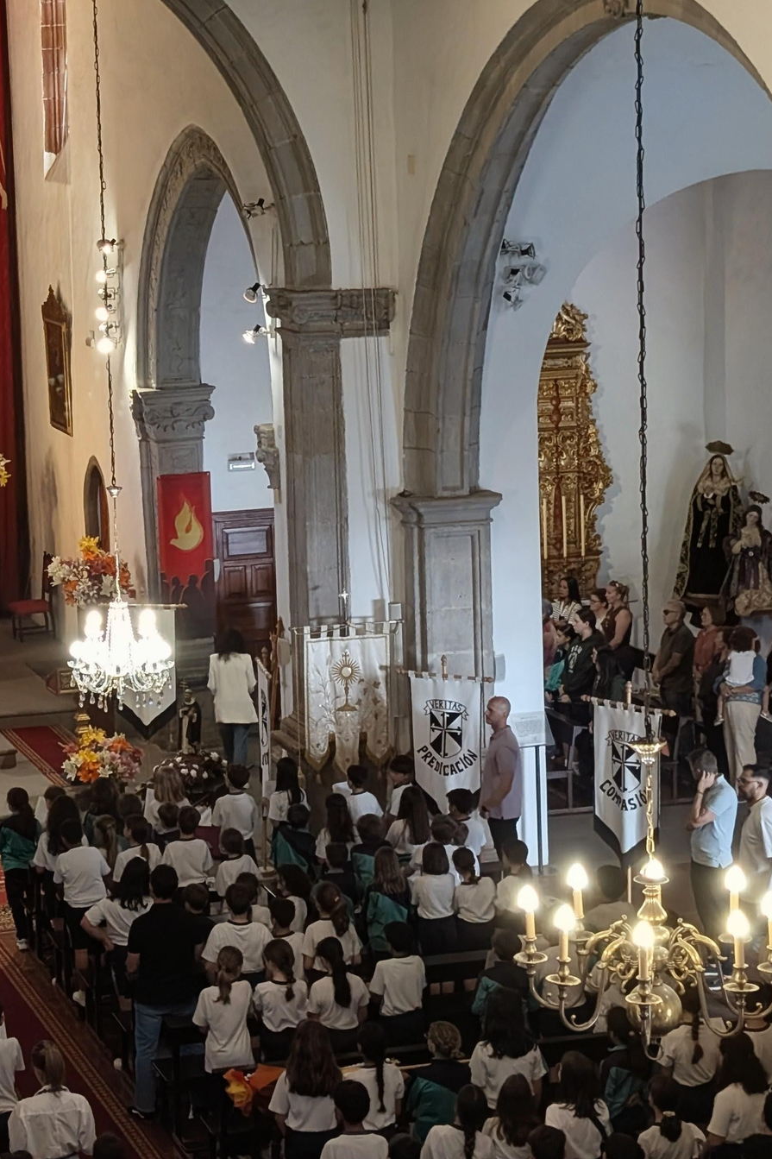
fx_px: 2445
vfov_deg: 26.6
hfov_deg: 17.7
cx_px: 116
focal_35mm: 76
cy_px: 512
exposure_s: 1/160
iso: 263
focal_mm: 6.9
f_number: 1.68
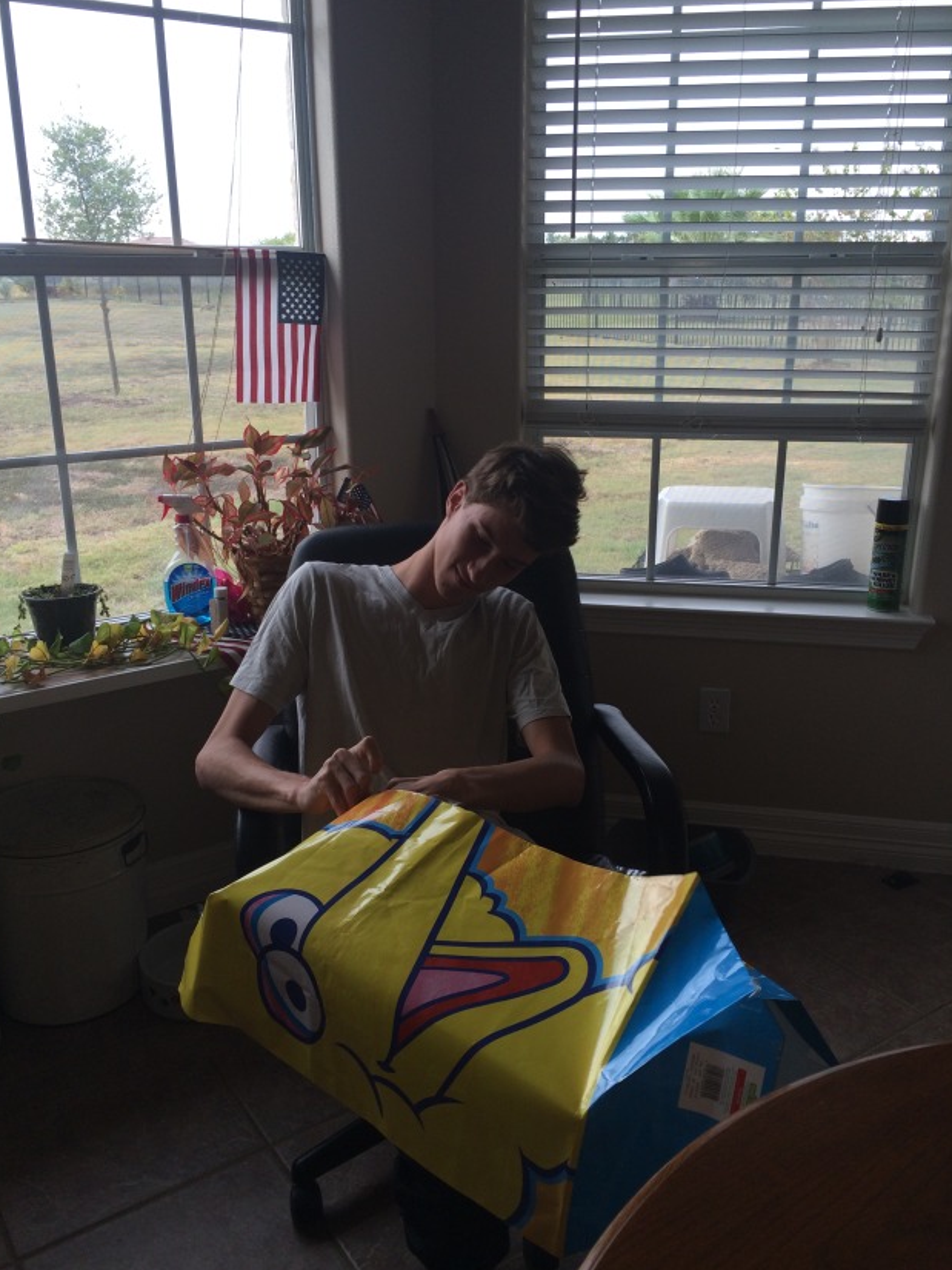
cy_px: 621
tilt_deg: -18.1
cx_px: 474
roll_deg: +1.5
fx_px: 1100
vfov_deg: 60.0
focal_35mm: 30
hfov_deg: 46.8
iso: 32
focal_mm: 4.15
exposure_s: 1/123
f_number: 2.2
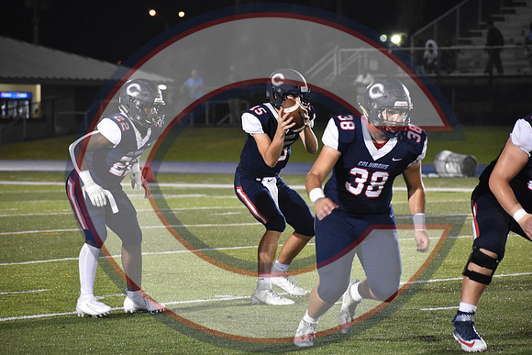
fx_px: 3215
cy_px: 178
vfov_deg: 6.3
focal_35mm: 218
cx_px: 266
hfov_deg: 9.5
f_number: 4.8
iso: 3200
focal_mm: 145
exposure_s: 1/250
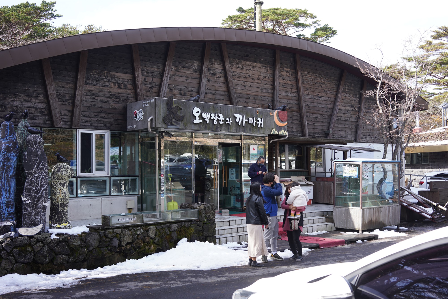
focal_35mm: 35
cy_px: 150
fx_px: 436
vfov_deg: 37.9
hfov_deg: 54.4
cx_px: 224
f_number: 5.6
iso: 100
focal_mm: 35
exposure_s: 1/100
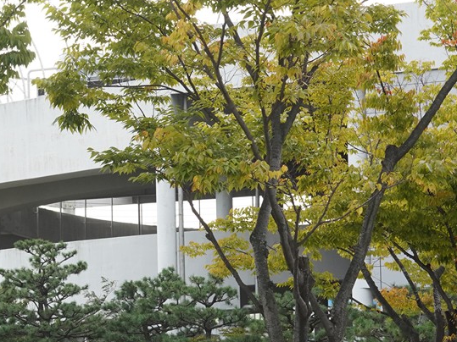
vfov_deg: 11.8
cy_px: 256
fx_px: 1650
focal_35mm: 125
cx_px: 78
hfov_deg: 15.6
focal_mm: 35
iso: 800
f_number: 9
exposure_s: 1/100
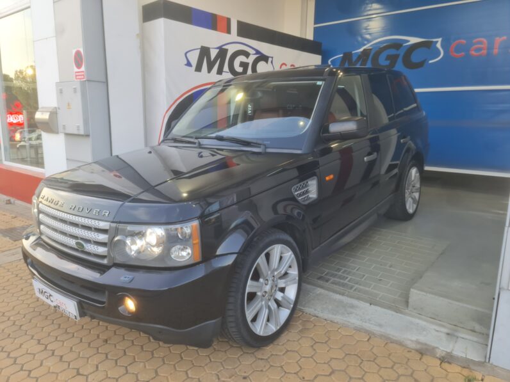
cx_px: 255
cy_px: 191
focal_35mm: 25
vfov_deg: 54.9
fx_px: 368
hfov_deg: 69.4
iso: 50
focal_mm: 7
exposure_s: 1/100
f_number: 1.8
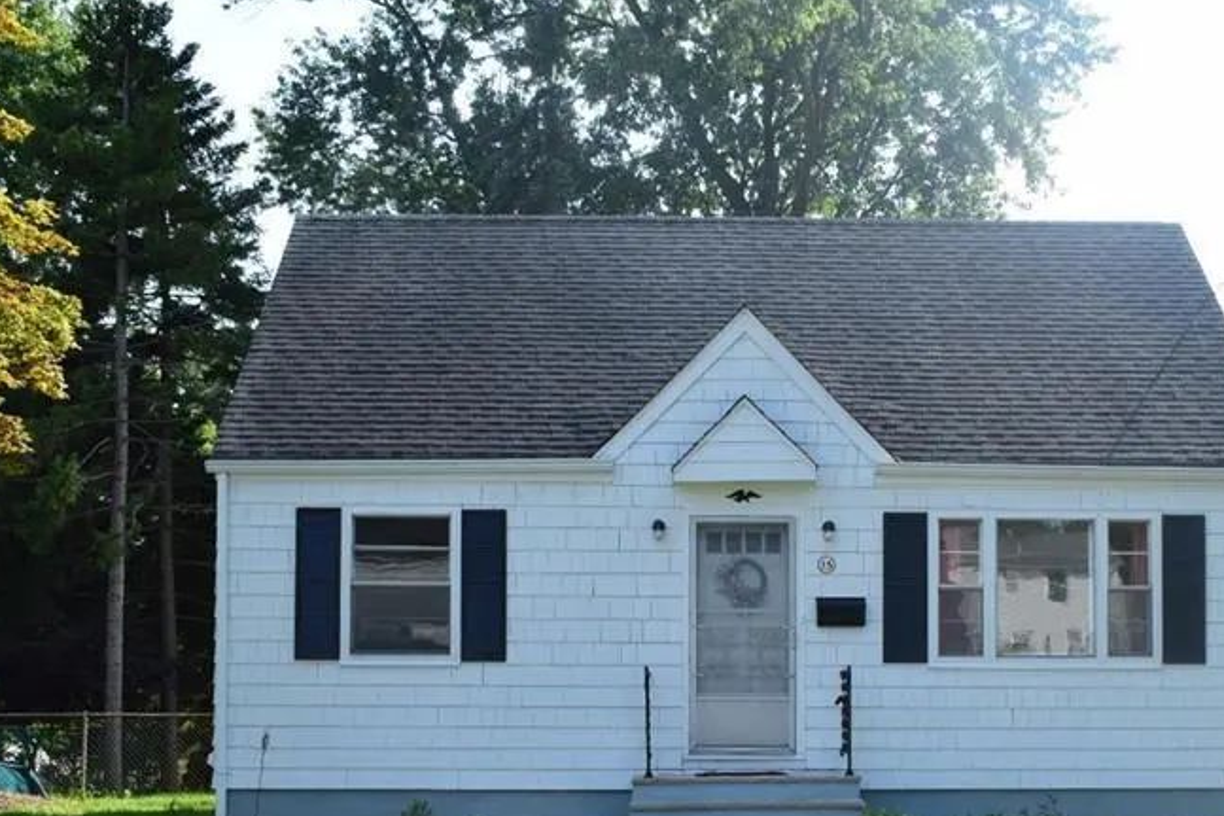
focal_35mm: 57
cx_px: 764
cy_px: 627
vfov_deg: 23.5
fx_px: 1937
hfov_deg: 34.9
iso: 400
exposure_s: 1/400
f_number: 11
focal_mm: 24
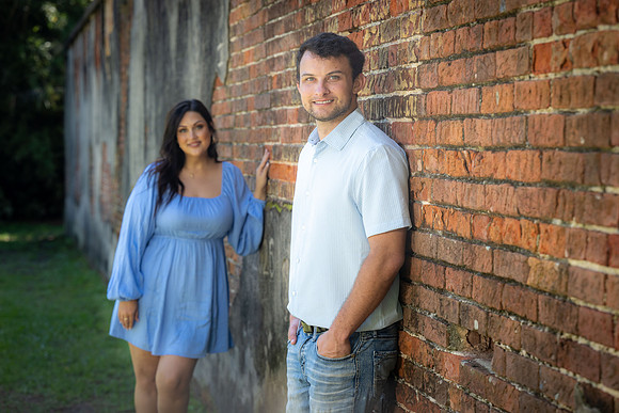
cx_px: 310
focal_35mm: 80
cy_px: 206
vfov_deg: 17.1
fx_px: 1376
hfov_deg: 25.4
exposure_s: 1/125
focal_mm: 80
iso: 100
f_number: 4.5
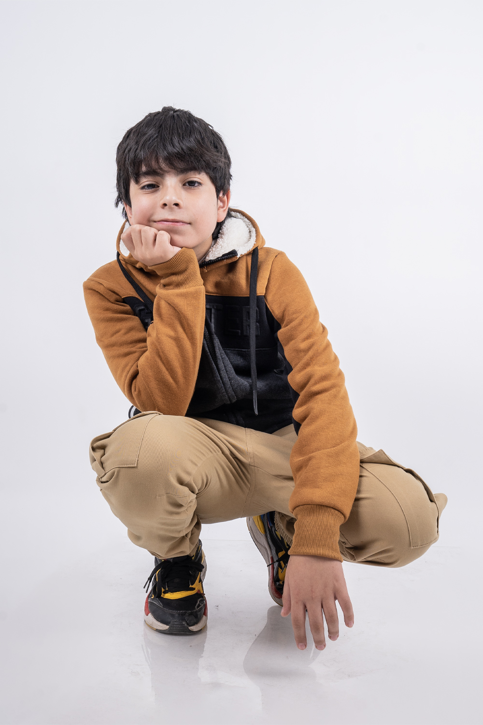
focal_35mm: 36
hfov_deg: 36.9
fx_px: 724
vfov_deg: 53.1
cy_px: 362
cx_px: 242
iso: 160
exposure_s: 1/125
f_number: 11
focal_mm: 24
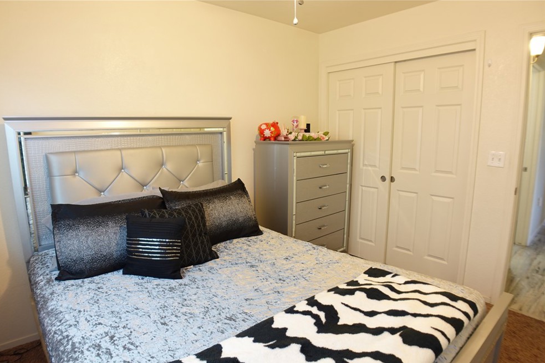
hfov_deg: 71.5
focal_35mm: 25
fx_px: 378
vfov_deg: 51.3
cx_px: 262
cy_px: 189
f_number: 1.8
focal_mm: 9.4
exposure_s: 1/30
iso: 125
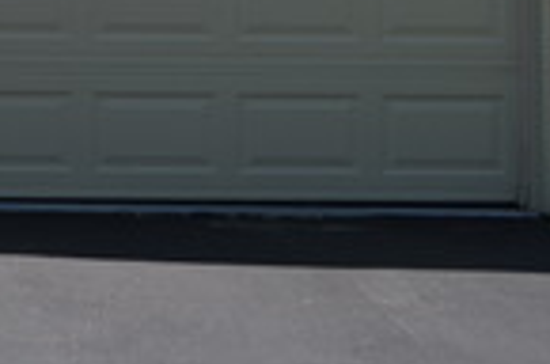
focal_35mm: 159
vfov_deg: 8.2
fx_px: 2424
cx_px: -406
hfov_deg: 12.0
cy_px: -349
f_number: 8
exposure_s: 1/250
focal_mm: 24
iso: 160
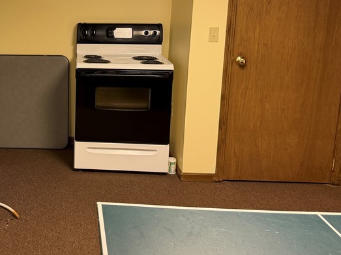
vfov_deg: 30.5
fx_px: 463
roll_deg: -0.6
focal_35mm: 47
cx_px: 39
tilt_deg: -10.4
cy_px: 71
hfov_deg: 37.9
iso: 160
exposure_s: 1/60
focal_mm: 6.76
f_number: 1.78
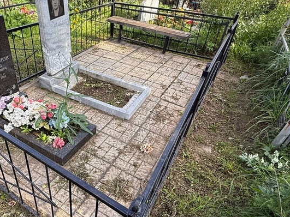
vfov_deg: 51.2
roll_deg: -1.0
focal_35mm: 27
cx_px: 102
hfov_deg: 64.0
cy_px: 120
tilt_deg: -35.6
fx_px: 226
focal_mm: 2.22
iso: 50
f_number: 2.2
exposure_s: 1/304
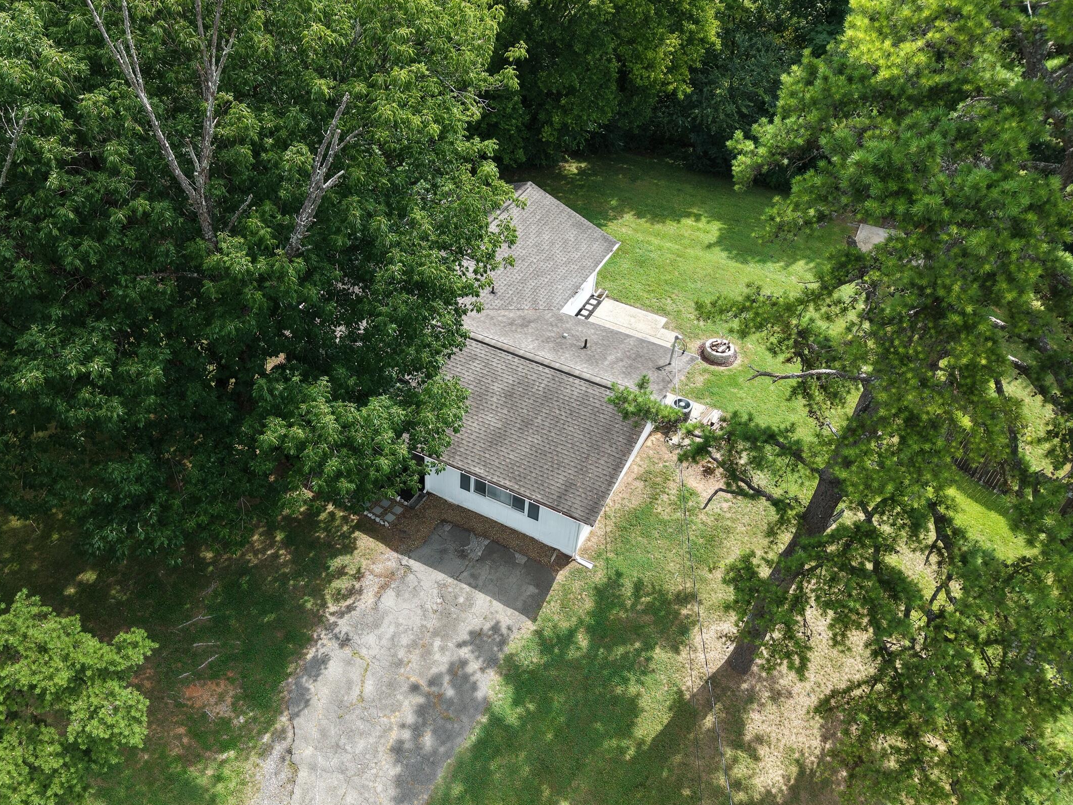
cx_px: 462
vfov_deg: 46.7
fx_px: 930
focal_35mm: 30
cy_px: 451
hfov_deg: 59.7
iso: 100
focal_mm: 8.67
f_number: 1.8
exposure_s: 1/100
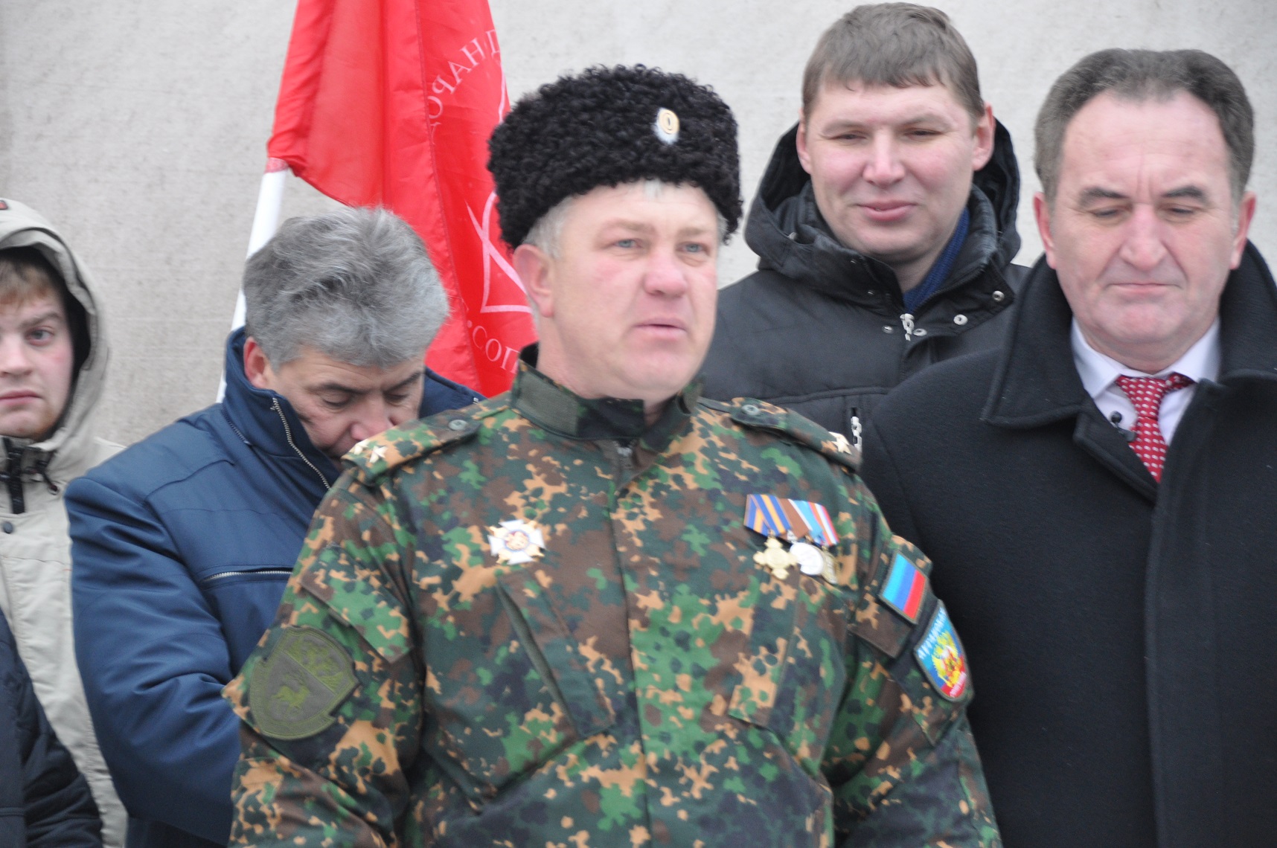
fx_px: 4783
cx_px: 638
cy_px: 424
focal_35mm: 135
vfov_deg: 10.1
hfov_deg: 15.2
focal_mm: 90
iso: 800
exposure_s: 1/40
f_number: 5.3
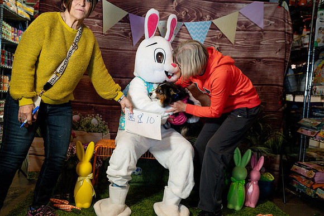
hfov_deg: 53.1
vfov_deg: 36.9
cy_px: 108
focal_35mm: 36
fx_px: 324
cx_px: 162
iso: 4000
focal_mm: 36
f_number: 2.8
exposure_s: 1/500
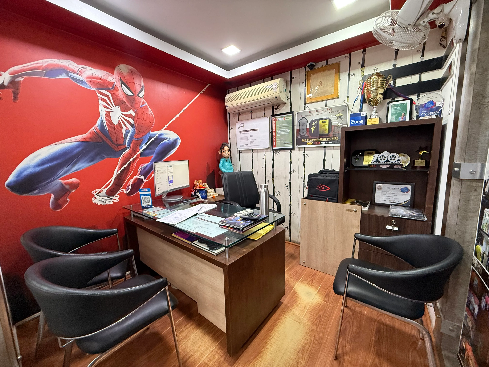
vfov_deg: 85.7
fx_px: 198
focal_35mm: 14
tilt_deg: -7.6
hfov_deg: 102.1
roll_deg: +1.3
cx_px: 244
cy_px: 184
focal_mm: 2.22
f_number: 2.2
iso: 320
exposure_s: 1/50
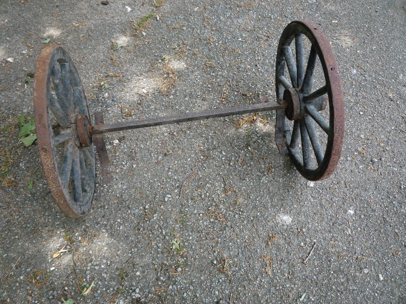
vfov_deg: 46.8
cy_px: 152
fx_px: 352
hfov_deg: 60.0
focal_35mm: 30
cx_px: 203
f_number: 3.3
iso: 100
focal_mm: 5.2
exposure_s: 1/80
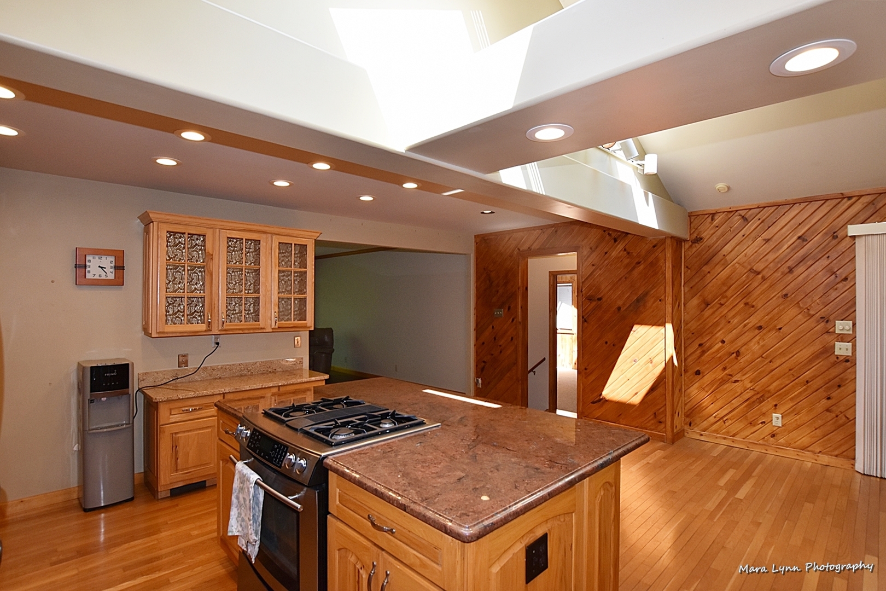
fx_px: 425
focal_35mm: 17
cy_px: 296
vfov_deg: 69.7
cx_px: 443
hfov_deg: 92.4
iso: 720
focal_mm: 11.5
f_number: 5.6
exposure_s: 1/125
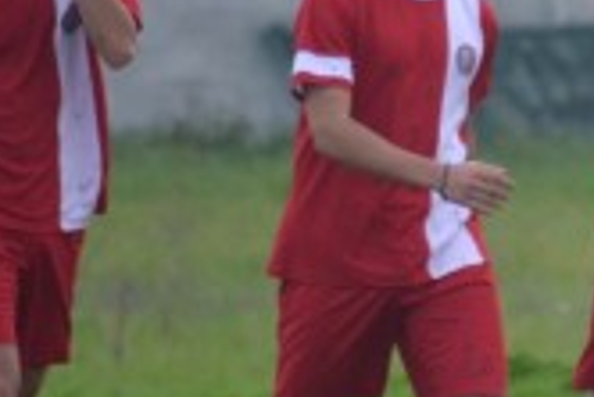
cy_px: 129
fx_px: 19652
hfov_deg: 1.7
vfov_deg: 1.2
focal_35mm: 1190
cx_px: 723
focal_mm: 200
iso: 640
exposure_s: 1/500
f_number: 5.6
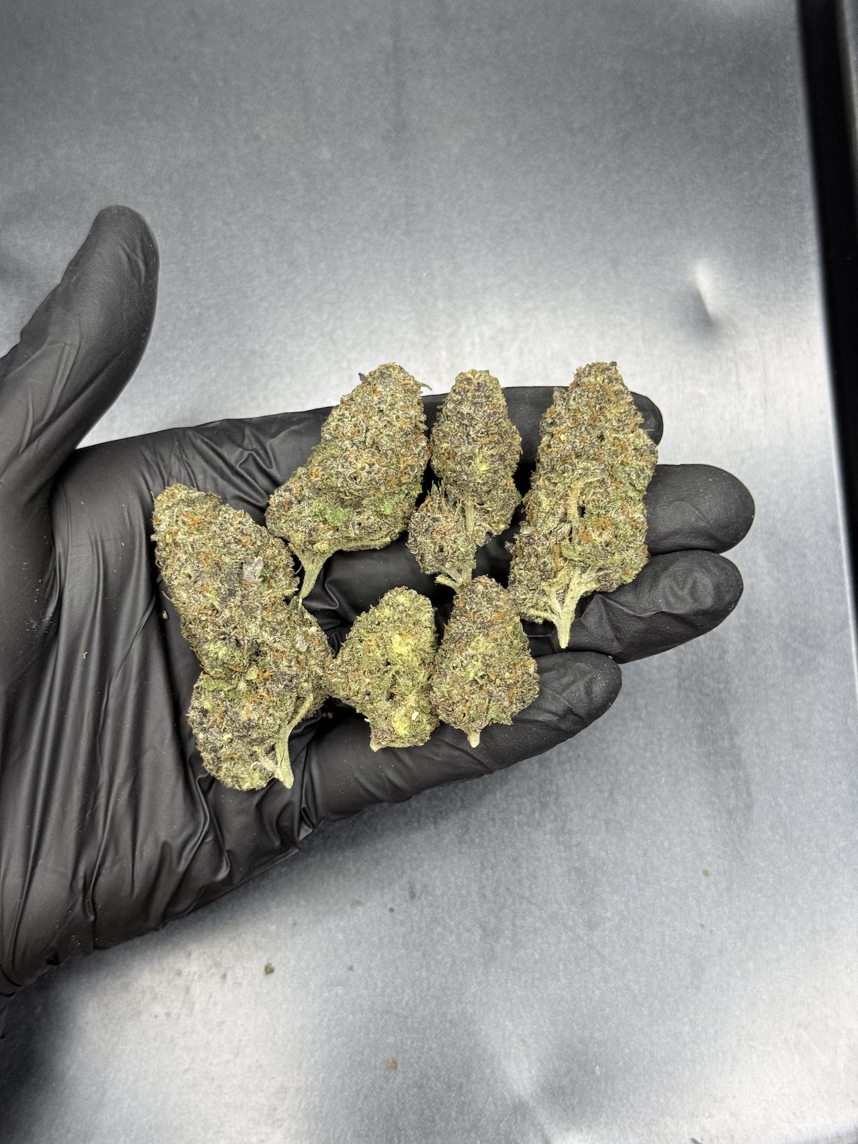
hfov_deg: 30.3
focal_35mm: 48
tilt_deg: -78.5
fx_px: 1586
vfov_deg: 39.7
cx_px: 429
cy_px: 572
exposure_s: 1/60
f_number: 1.78
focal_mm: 6.76
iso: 160
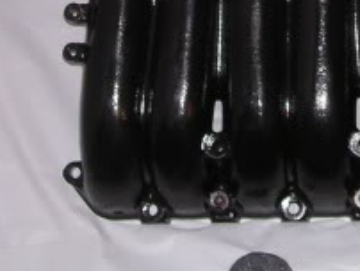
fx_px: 1614
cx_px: 358
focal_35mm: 155
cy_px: -155
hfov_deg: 12.6
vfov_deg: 9.3
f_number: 3.1
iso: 100
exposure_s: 1/60.1
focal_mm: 7.5
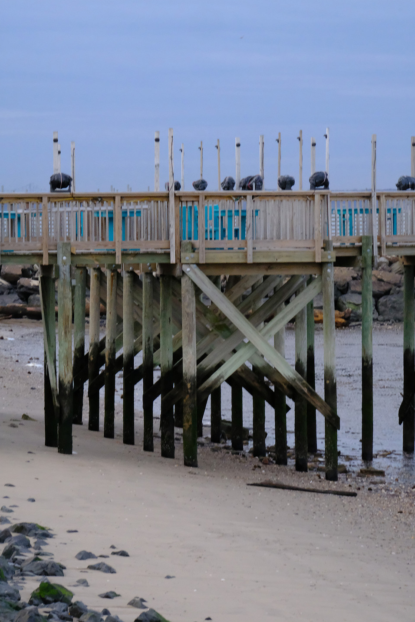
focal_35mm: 224
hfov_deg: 6.1
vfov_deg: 9.2
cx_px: 208
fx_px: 3873
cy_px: 311
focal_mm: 148.5
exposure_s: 1/56
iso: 6400
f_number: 20
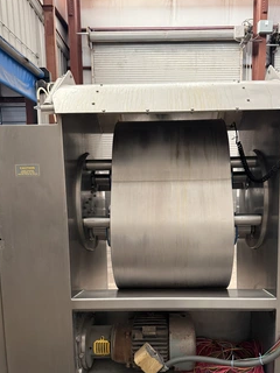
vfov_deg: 59.7
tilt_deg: -7.7
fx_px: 324
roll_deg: +1.2
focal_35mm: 30
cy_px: 216
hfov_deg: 46.7
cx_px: 159
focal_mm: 6.76
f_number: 1.78
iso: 320
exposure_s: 1/60
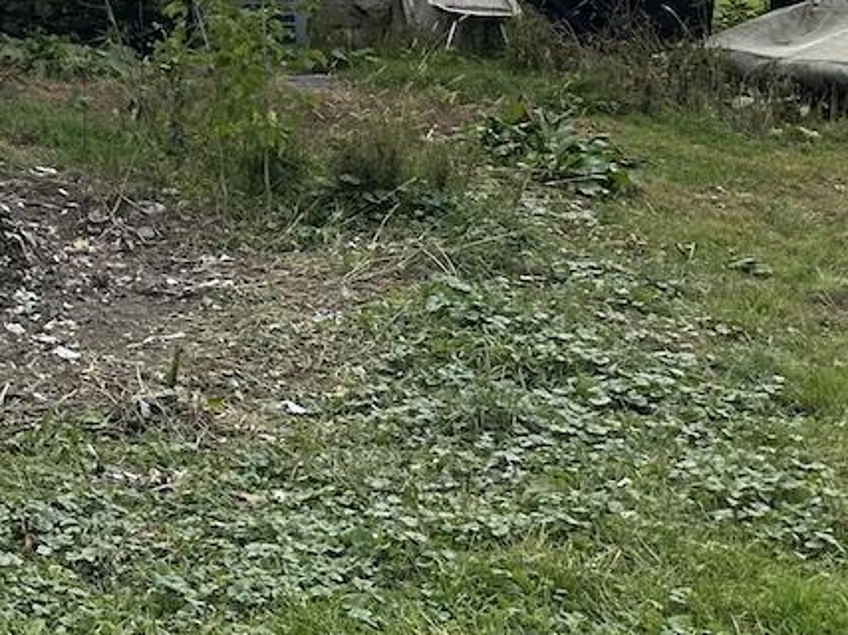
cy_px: -339
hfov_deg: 21.3
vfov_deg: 16.5
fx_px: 1984
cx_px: -324
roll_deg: -1.7
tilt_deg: +4.8
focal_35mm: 81
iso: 80
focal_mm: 6.86
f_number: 1.78
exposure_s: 1/3861
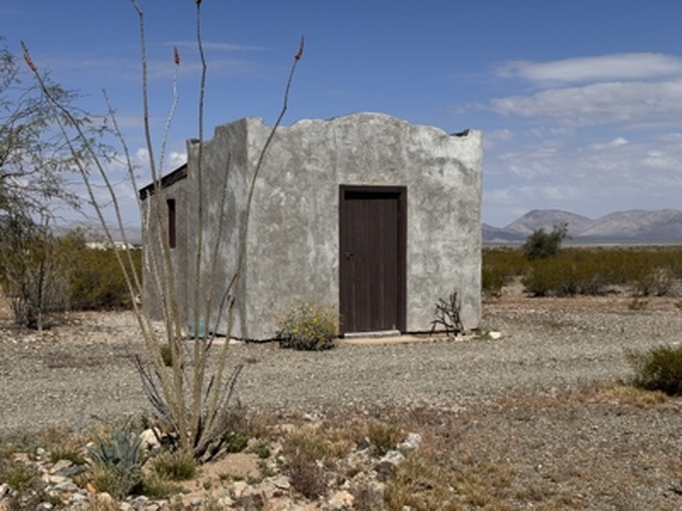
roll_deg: +0.5
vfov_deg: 30.3
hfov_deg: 39.7
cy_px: 256
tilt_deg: -1.2
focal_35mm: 48
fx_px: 946
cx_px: 341
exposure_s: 1/10526
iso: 64
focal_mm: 6.76
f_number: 1.78
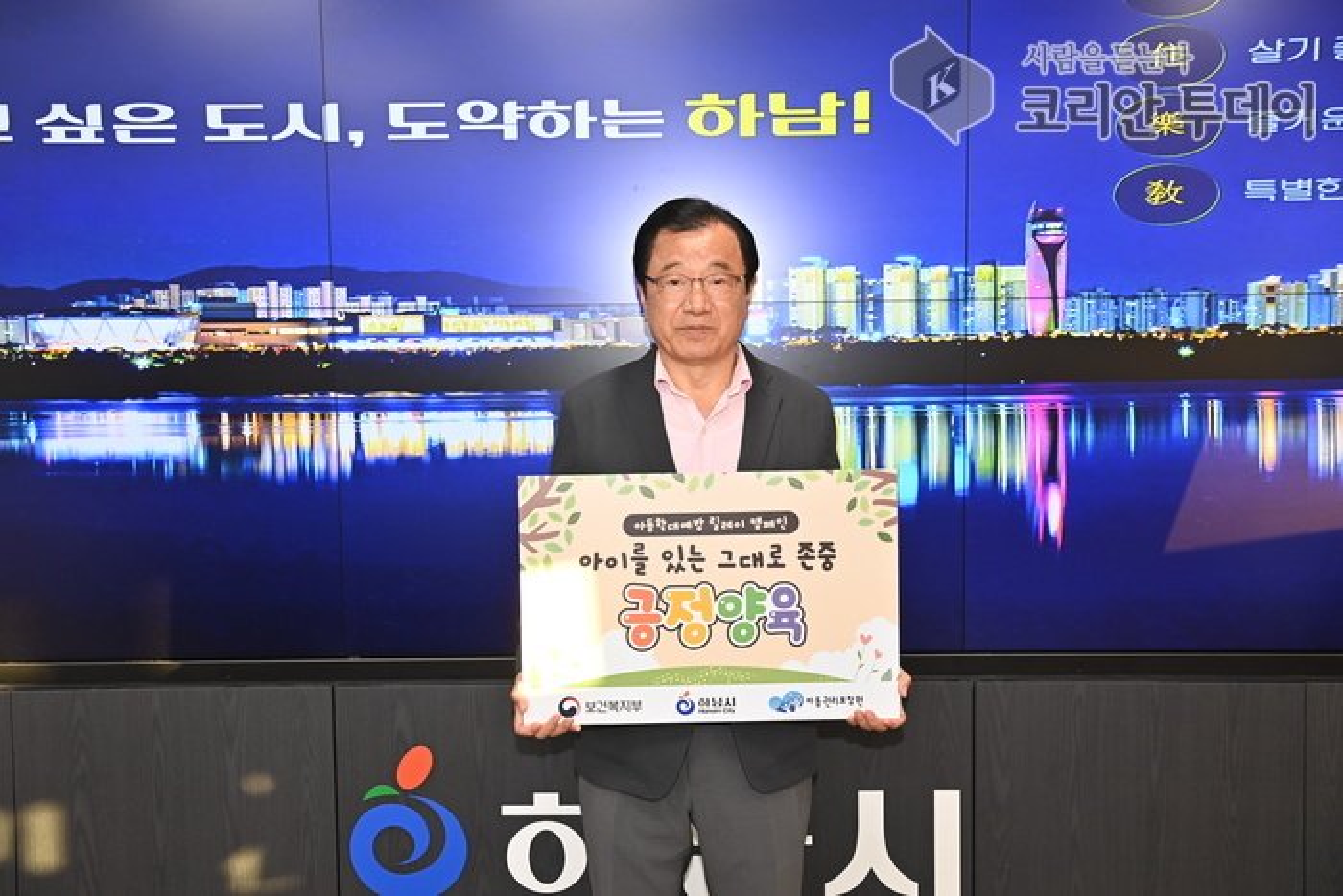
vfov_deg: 33.4
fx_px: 1492
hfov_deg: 48.4
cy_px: 448
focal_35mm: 40
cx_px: 672
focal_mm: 40
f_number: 5.6
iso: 800
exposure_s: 1/80
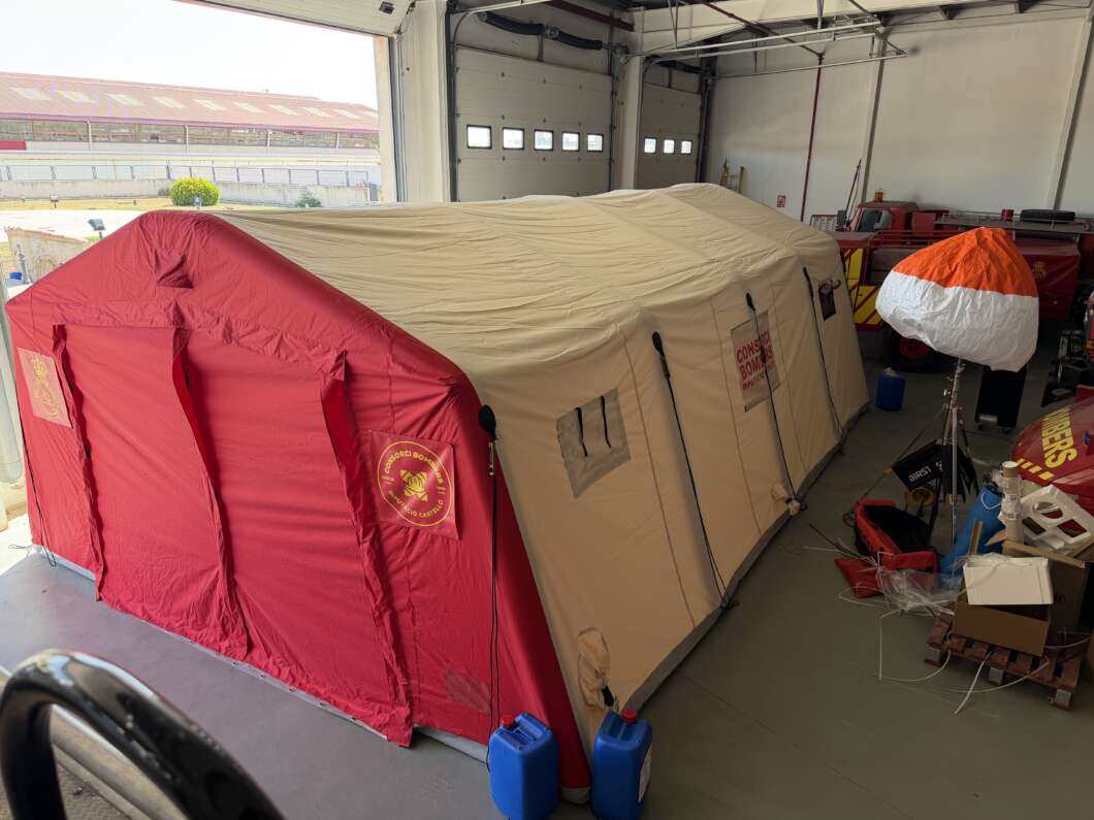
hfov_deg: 71.6
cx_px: 547
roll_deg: -0.6
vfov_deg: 56.8
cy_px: 410
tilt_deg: -18.3
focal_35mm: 24
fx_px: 758
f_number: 1.78
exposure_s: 1/187
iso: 100
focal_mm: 6.76
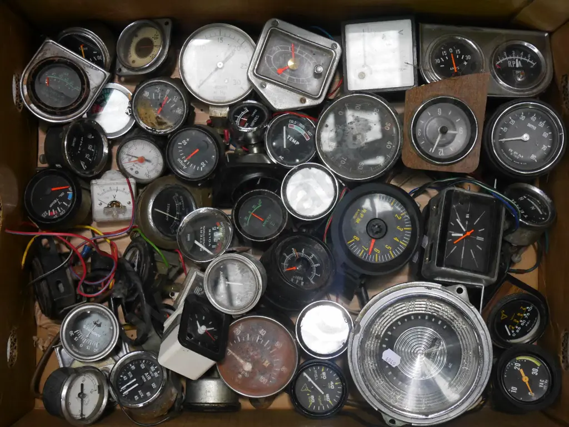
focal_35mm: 58
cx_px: 284
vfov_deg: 25.3
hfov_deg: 33.2
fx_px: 954
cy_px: 214
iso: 3200
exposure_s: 1/60
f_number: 5.5
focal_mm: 29
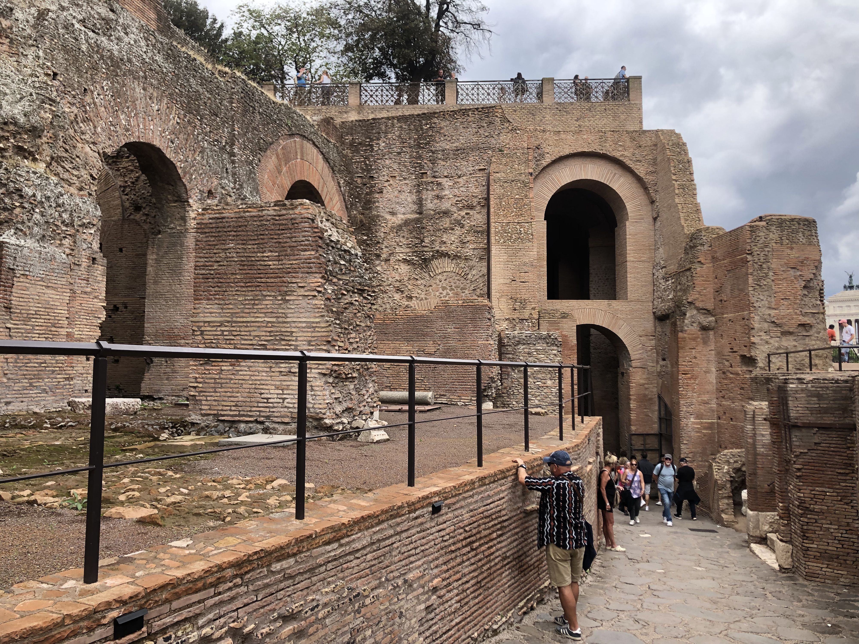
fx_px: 695
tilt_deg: +3.8
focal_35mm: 28
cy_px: 322
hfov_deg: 63.4
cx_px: 430
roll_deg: +0.7
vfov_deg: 49.7
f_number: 1.8
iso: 20
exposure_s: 1/466
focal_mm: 4
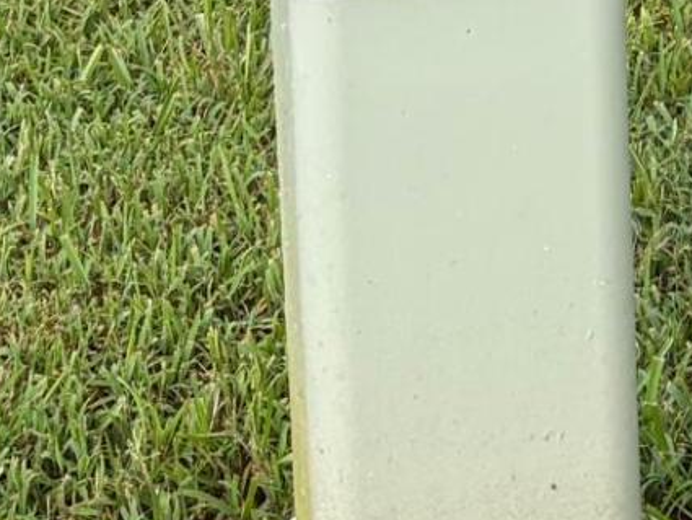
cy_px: -809
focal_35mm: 176
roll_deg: +2.2
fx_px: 3519
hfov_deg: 11.0
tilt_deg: -5.3
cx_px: 869
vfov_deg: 7.7
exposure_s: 1/552
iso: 50
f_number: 1.6
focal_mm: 5.96
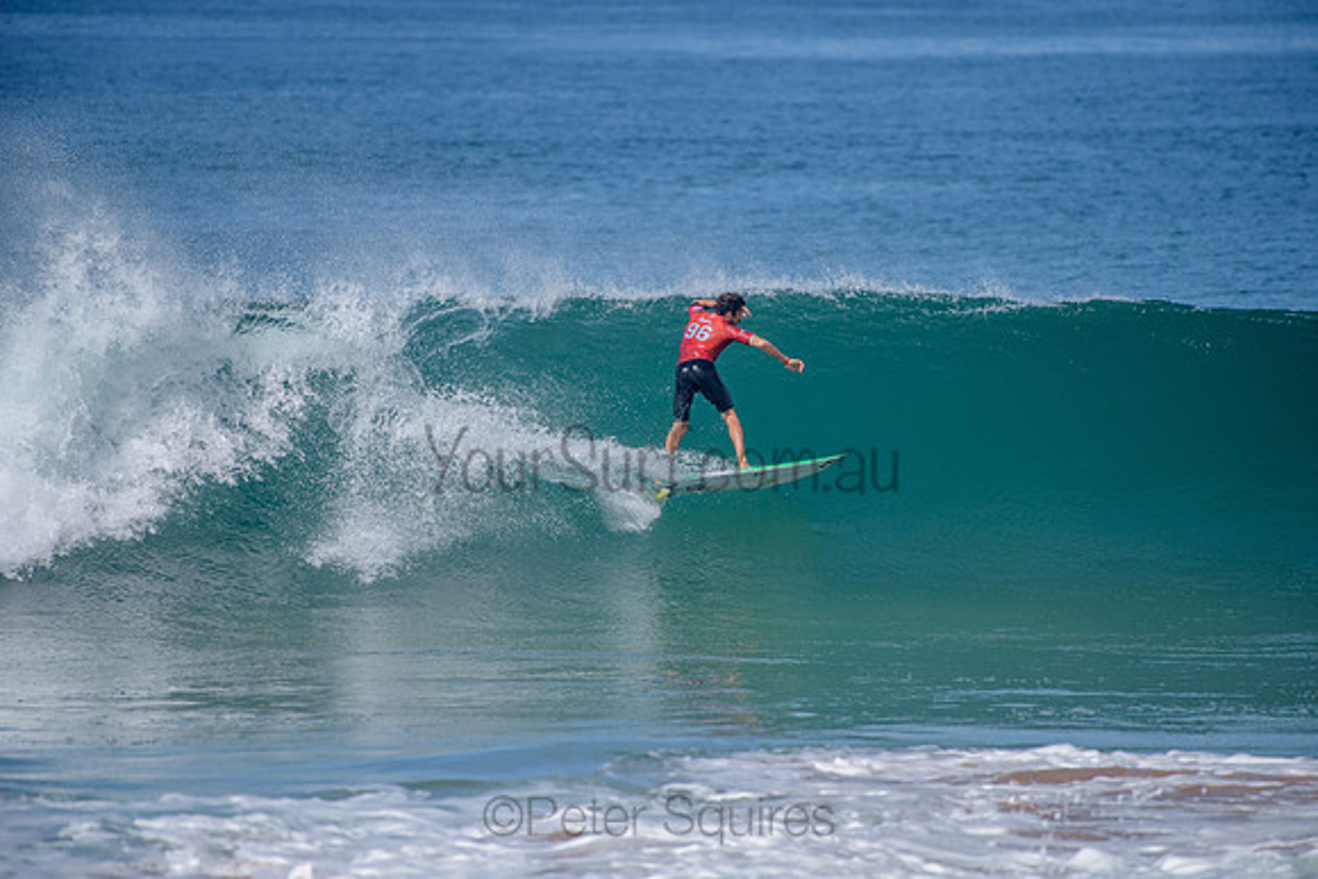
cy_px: 440
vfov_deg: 2.8
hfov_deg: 4.1
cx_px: 659
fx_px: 18309
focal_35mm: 500
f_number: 5.6
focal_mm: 500
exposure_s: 1/2000
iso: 160
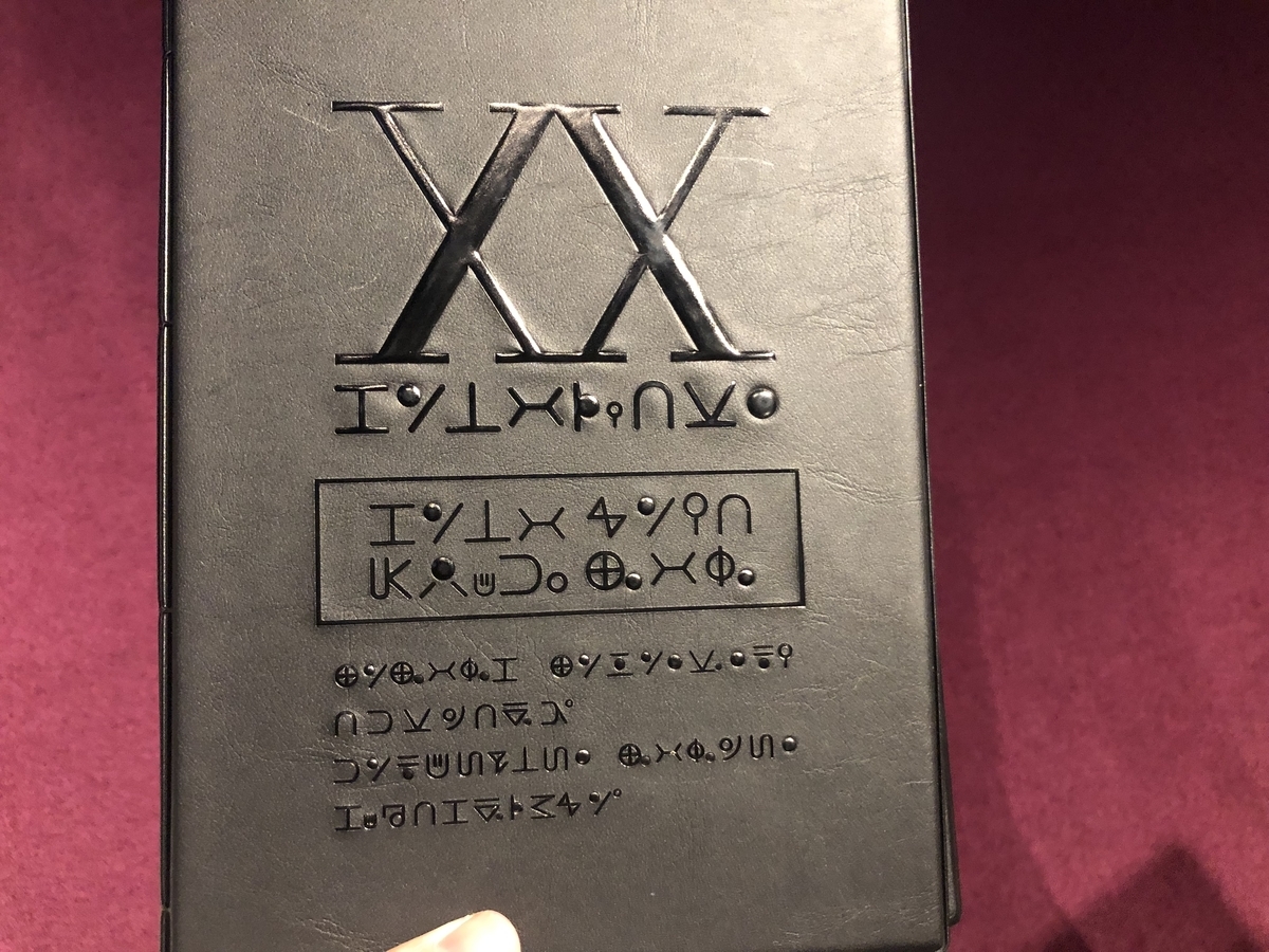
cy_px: 476
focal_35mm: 28
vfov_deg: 49.7
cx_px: 634
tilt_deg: -64.4
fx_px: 1026
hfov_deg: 63.4
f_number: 1.8
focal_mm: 3.99
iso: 100
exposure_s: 1/5
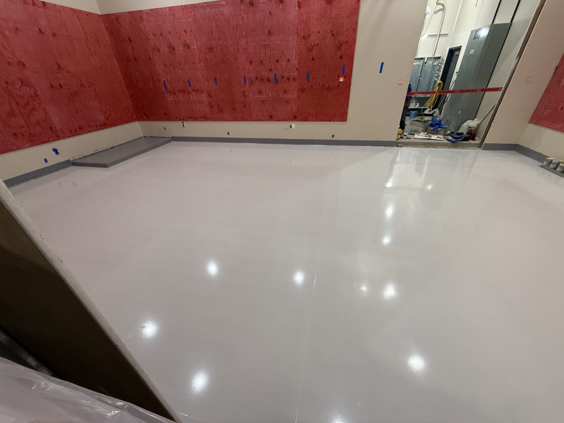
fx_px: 228
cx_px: 282
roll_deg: +2.2
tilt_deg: -30.0
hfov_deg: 102.1
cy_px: 212
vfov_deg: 85.7
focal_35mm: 14
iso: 320
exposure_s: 1/60
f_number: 2.2
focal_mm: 2.22
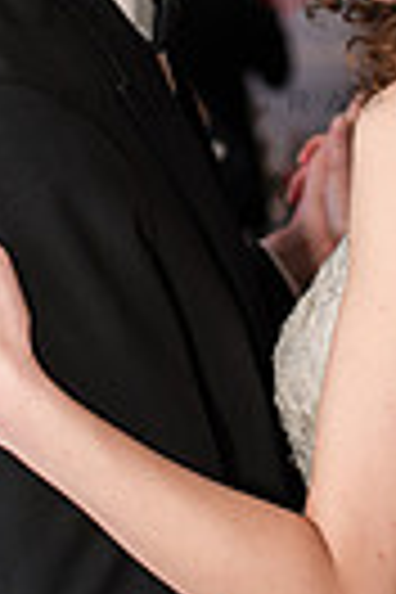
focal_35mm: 171
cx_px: 261
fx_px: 2821
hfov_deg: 8.0
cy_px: 58
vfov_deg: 11.9
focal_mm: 50
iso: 400
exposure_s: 1/200
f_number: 3.5
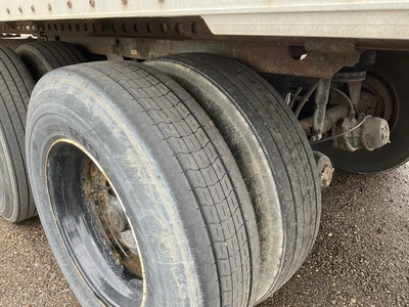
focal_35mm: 29
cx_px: 204
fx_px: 343
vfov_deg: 48.2
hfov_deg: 61.7
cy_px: 154
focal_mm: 3
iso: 25
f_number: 1.8
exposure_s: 1/122
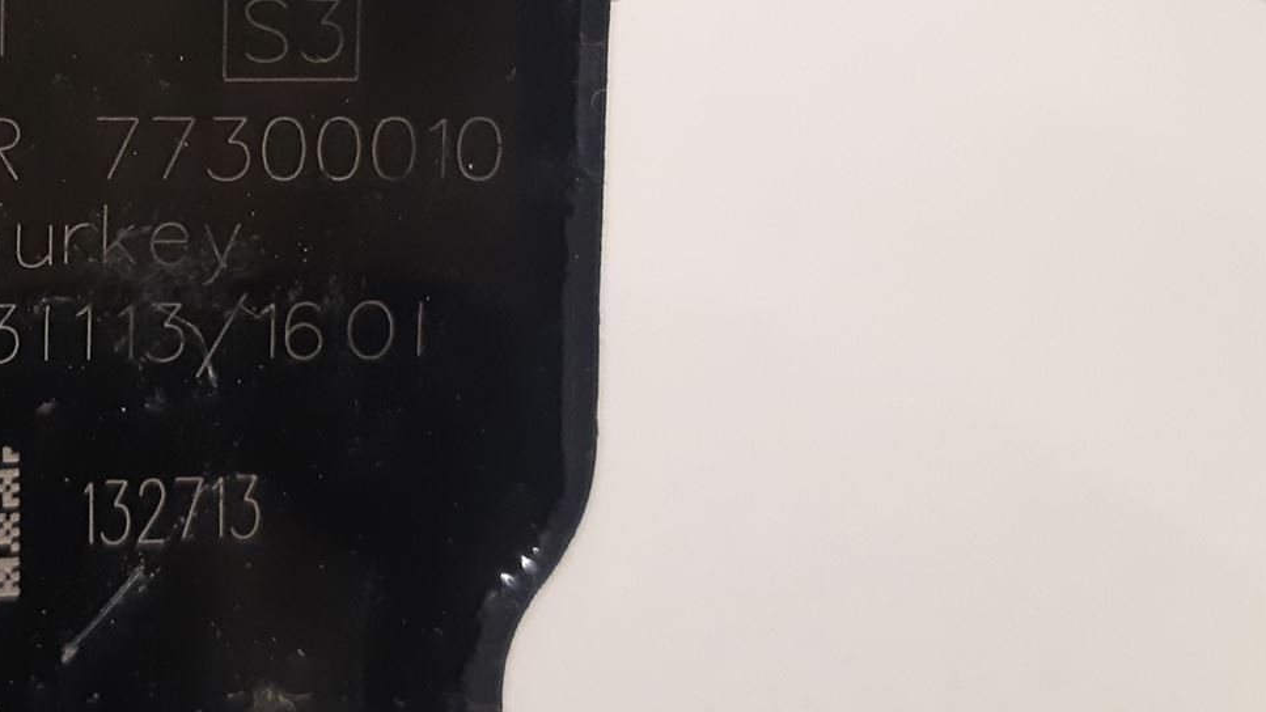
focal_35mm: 60
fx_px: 2014
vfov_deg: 19.8
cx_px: 13
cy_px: 115
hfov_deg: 32.3
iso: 250
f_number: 1.7
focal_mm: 3.93
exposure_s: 1/50
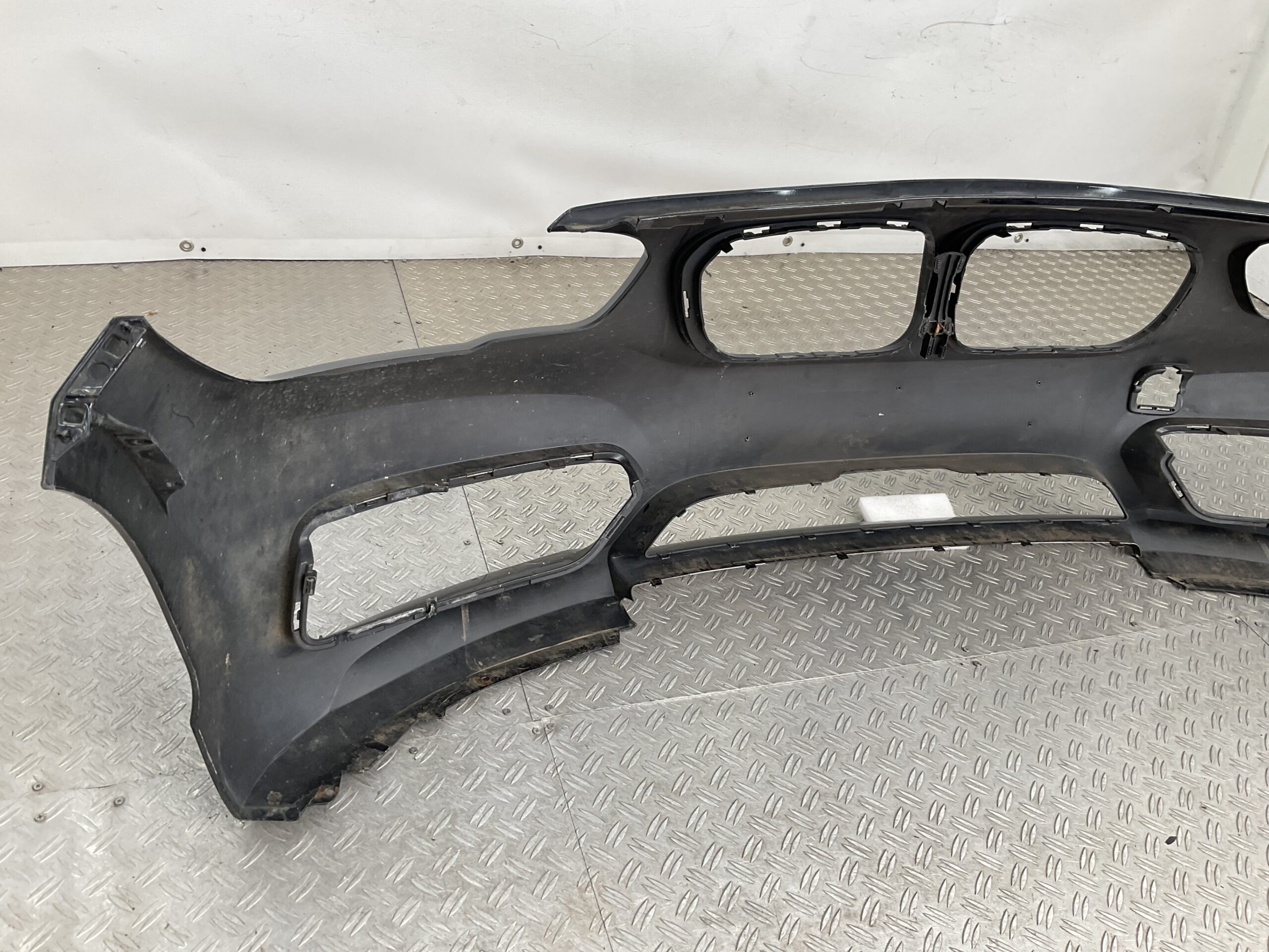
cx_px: 634
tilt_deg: -33.8
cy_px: 476
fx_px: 1063
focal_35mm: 29
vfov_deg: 48.2
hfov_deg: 61.7
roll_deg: -12.5
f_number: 1.8
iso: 20
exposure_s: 1/120
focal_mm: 3
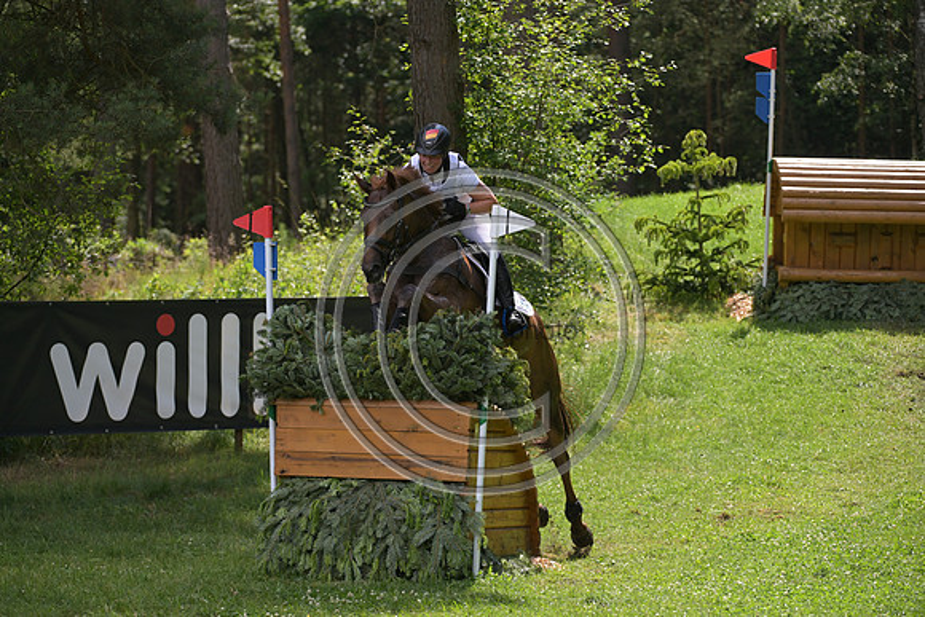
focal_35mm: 200
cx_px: 462
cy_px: 308
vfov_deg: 6.9
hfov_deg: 10.3
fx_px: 5140
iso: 500
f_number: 5.6
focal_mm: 200
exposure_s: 1/1250
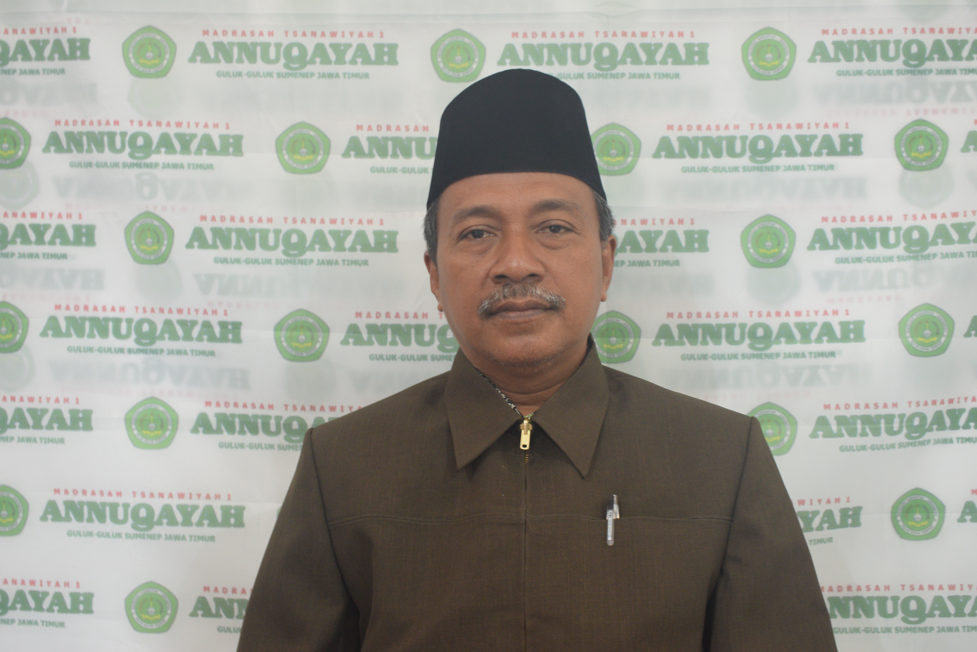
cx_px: 488
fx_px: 1180
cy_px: 326
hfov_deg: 45.0
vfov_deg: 30.8
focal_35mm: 44
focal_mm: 29
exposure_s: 1/8
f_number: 5.6
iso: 800
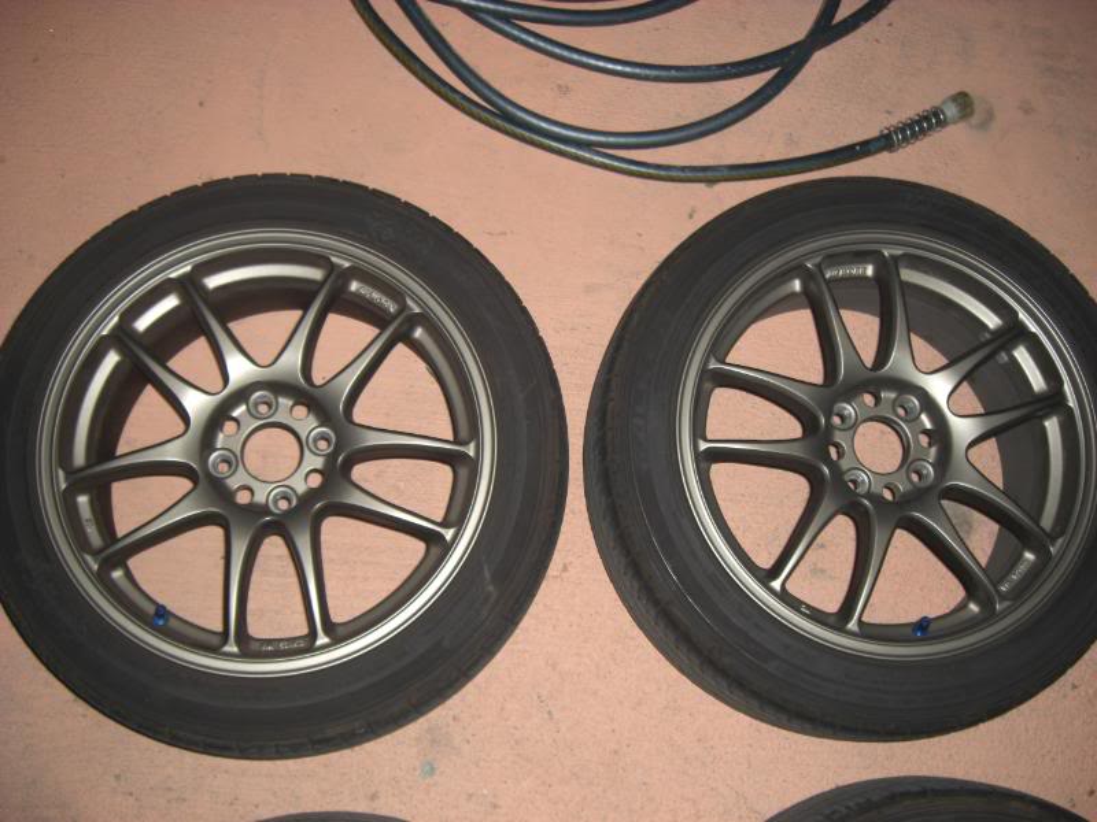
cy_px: 411
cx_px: 548
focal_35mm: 38
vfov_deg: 37.7
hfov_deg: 49.0
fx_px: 1204
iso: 100
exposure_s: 1/60
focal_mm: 7.9
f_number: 2.8
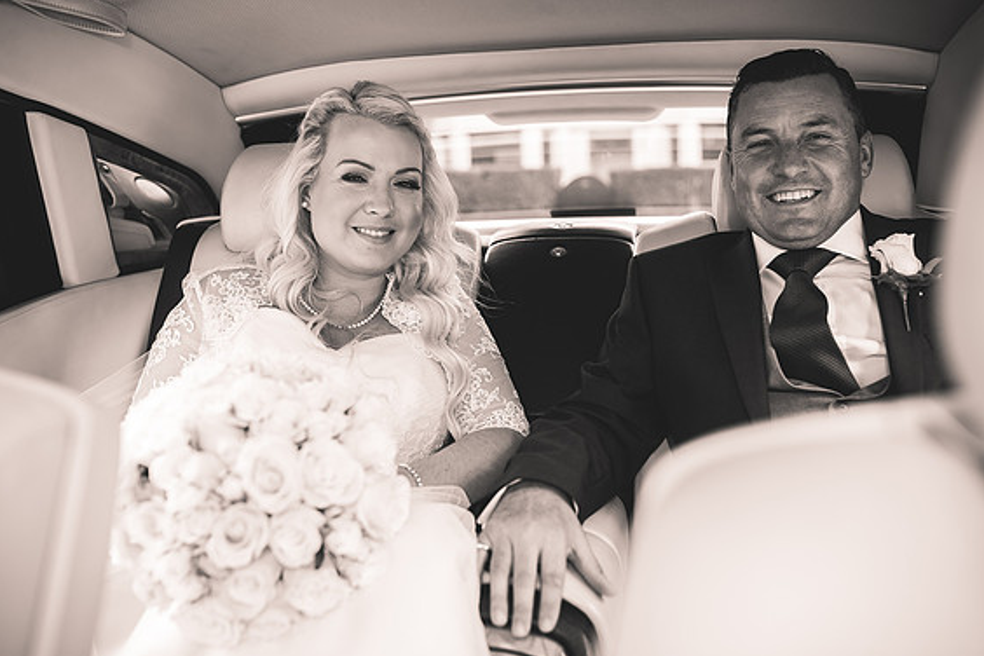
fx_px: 984
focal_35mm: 36
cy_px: 335
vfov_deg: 36.9
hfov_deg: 53.1
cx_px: 487
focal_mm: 35
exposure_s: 1/125
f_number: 2.8
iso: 200
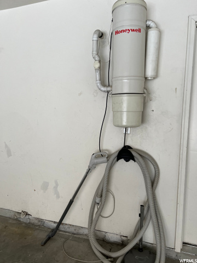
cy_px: 132
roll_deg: -1.0
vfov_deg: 67.3
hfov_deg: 53.1
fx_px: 197
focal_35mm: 26
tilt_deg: -5.0
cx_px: 98
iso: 125
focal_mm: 5.7
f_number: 1.5
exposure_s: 1/101
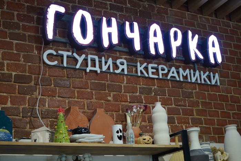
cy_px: 80
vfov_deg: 25.5
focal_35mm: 53
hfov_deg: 37.5
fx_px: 355
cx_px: 120
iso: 1600
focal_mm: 53
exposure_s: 1/160
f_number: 5
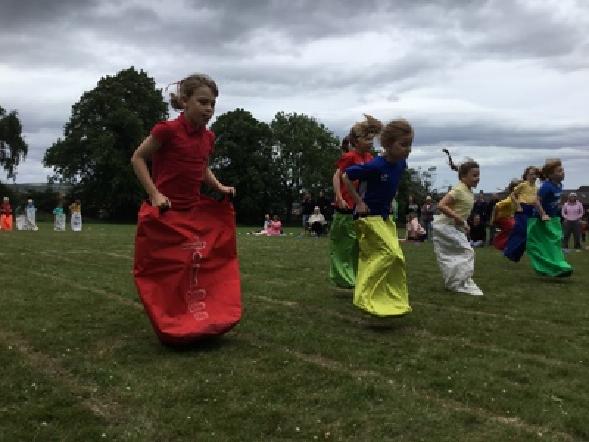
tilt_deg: -2.0
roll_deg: +0.6
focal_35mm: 31
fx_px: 527
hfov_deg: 58.4
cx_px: 294
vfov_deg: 45.4
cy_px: 221
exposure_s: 1/1567
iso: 25
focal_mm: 3.3
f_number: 2.4
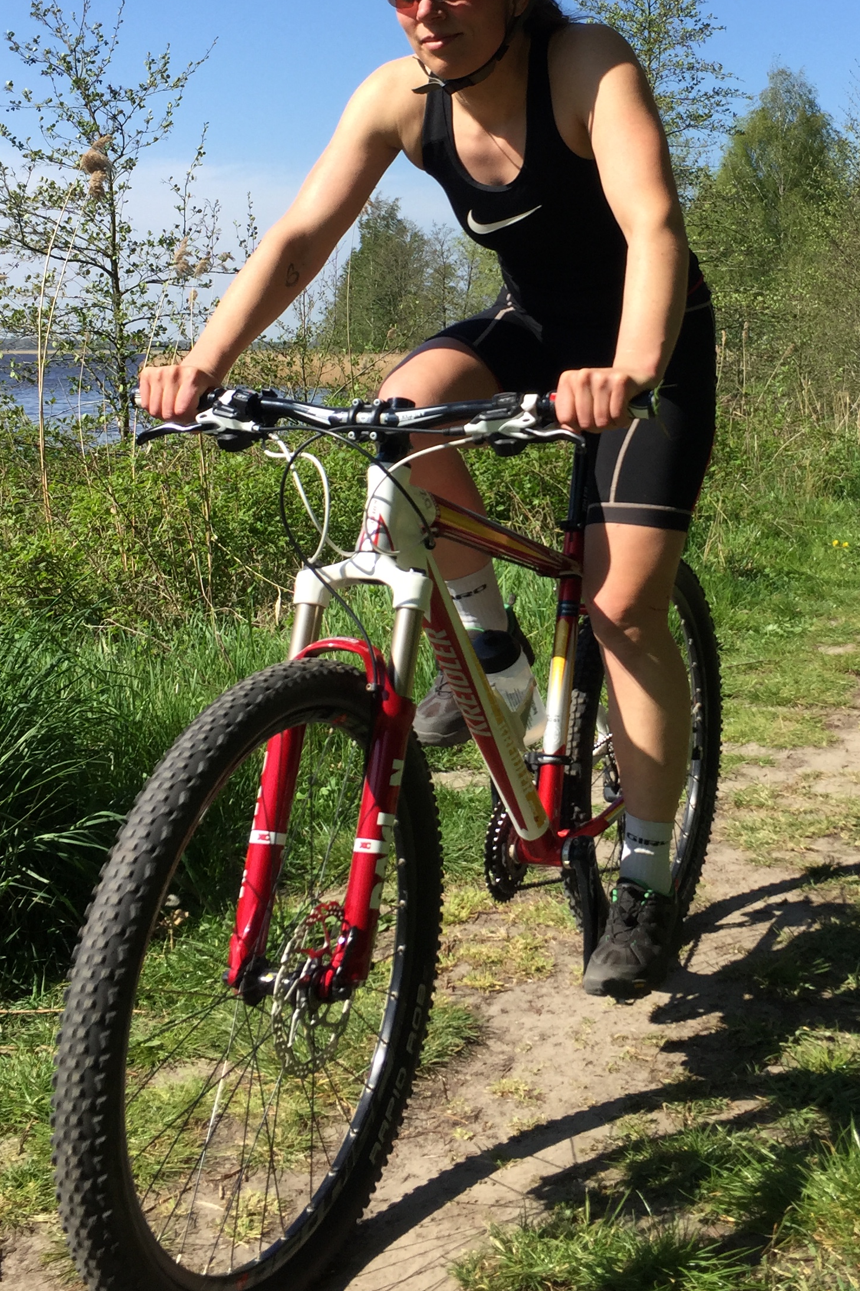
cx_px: 559
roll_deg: -0.2
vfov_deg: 42.9
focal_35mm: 45
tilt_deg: -0.1
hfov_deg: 29.7
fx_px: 1613
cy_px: 407
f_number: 2.2
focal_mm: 4.15
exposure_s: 1/1522
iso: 32
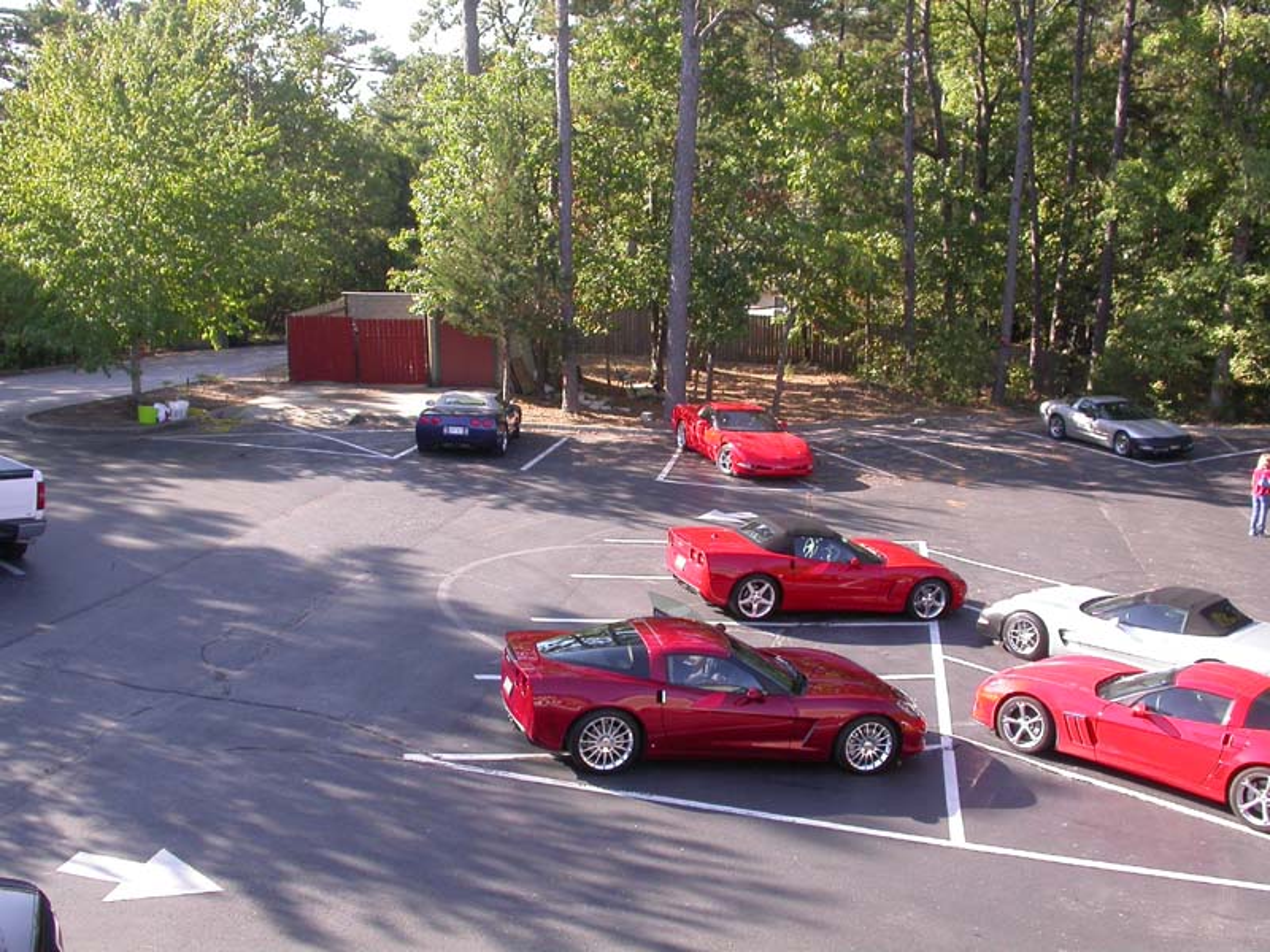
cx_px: 635
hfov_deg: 49.0
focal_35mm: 38
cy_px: 476
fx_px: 1394
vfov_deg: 37.7
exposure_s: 1/118
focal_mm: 7.85
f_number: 4.7
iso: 100
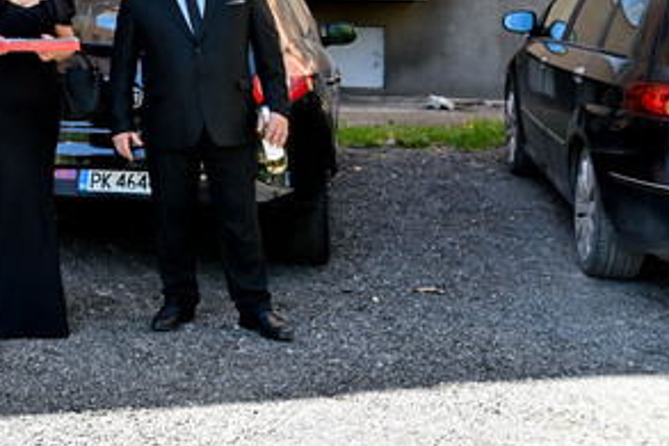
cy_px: -24
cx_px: -53
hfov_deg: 26.7
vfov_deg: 18.8
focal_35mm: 70
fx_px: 1300
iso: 200
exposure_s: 1/160
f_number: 4
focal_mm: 32
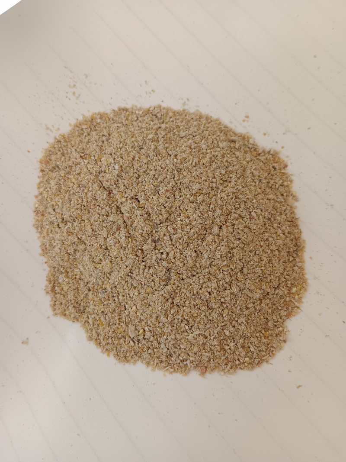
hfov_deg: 53.1
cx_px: 173
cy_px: 231
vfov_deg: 67.3
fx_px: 347
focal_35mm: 26
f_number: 1.8
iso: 477
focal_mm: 4.05
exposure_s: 1/100
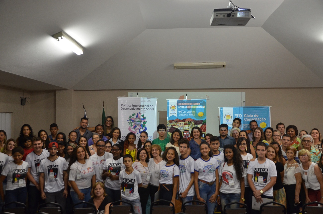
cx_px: 162
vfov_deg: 35.3
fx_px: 336
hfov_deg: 51.4
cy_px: 107
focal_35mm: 38
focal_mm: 25
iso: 800
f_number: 4
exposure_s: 1/50
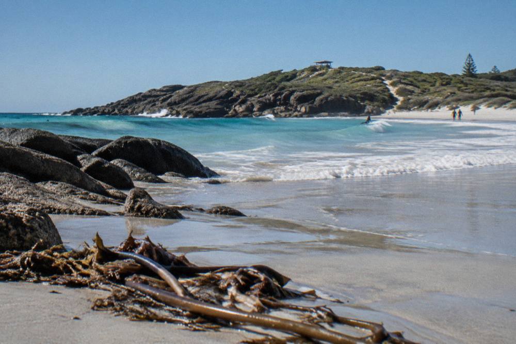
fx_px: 501
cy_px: 172
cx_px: 258
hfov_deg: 54.5
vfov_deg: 37.8
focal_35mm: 35
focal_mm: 35
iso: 200
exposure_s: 1/500
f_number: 9
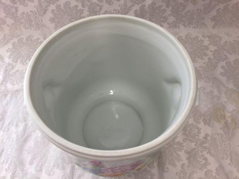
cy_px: 90
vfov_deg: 48.2
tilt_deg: -60.0
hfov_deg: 61.7
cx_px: 120
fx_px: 200
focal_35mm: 29
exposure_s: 1/50
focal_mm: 4.15
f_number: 2.2
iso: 32
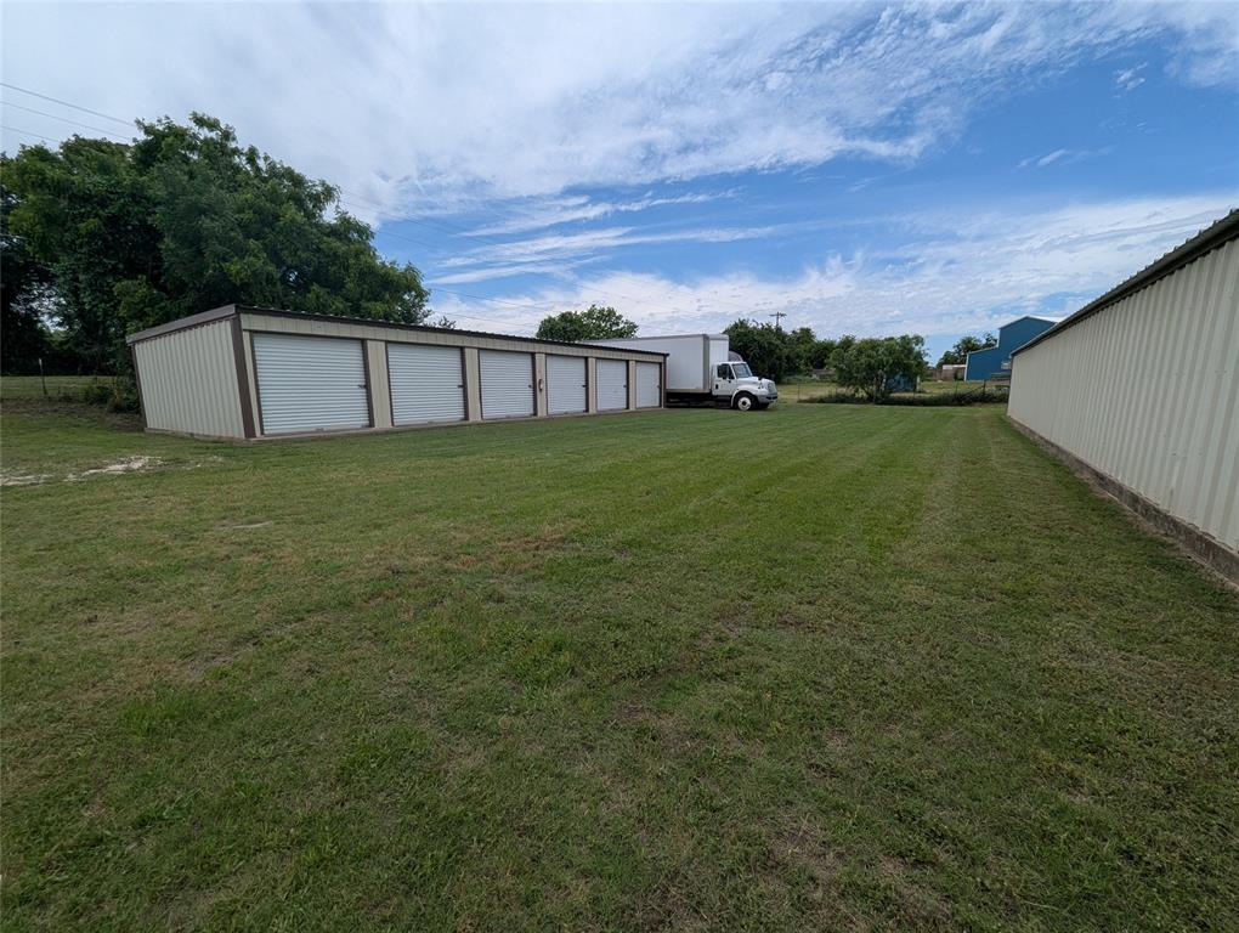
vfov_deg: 90.1
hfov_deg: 106.1
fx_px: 466
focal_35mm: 13
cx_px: 620
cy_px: 466
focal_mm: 1.95
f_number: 2.2
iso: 48
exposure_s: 1/1916
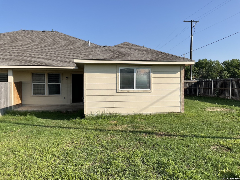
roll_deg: -0.2
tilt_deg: -0.6
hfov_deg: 61.7
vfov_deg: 48.2
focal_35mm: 29
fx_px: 201
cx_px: 120
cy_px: 90
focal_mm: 3
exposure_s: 1/1730
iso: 16
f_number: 1.8
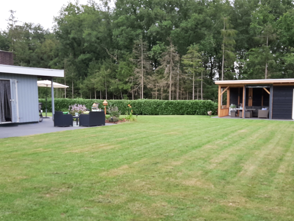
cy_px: 132
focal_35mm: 35
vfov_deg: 40.5
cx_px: 163
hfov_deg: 52.5
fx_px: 297
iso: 40
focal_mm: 3.93
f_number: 1.7
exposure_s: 1/438
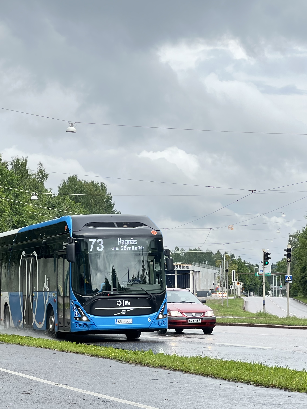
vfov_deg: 19.1
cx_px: 147
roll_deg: +0.6
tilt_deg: +4.4
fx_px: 1218
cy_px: 204
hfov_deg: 14.4
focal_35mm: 103
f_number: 2.8
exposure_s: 1/227
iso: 32
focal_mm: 9
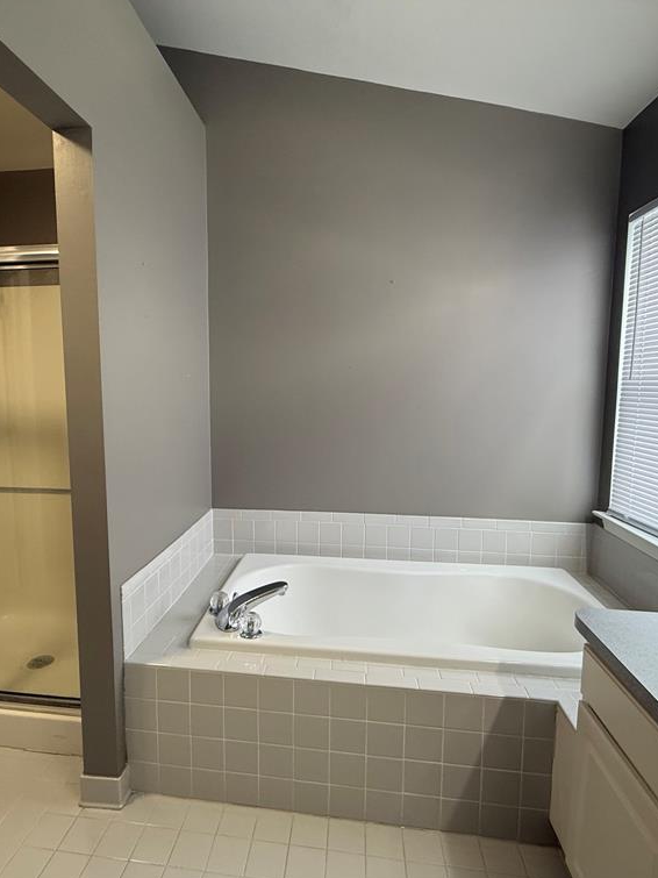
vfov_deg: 84.7
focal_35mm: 19
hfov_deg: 68.5
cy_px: 437
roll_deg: +0.2
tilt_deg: -6.3
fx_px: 482
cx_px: 293
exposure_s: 1/120
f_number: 2.2
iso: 200
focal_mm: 2.22
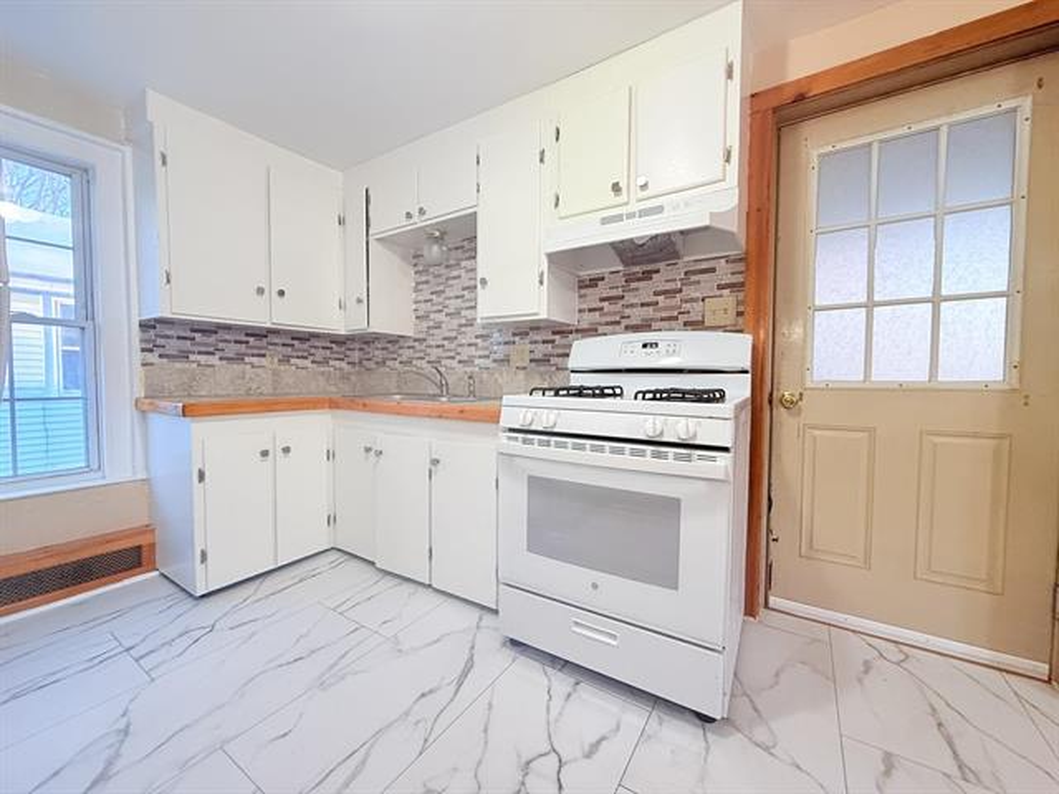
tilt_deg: -3.4
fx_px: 428
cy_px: 397
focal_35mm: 14
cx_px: 530
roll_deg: -0.9
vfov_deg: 85.7
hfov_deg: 102.1
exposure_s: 1/120
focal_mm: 2.22
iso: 250
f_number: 2.2
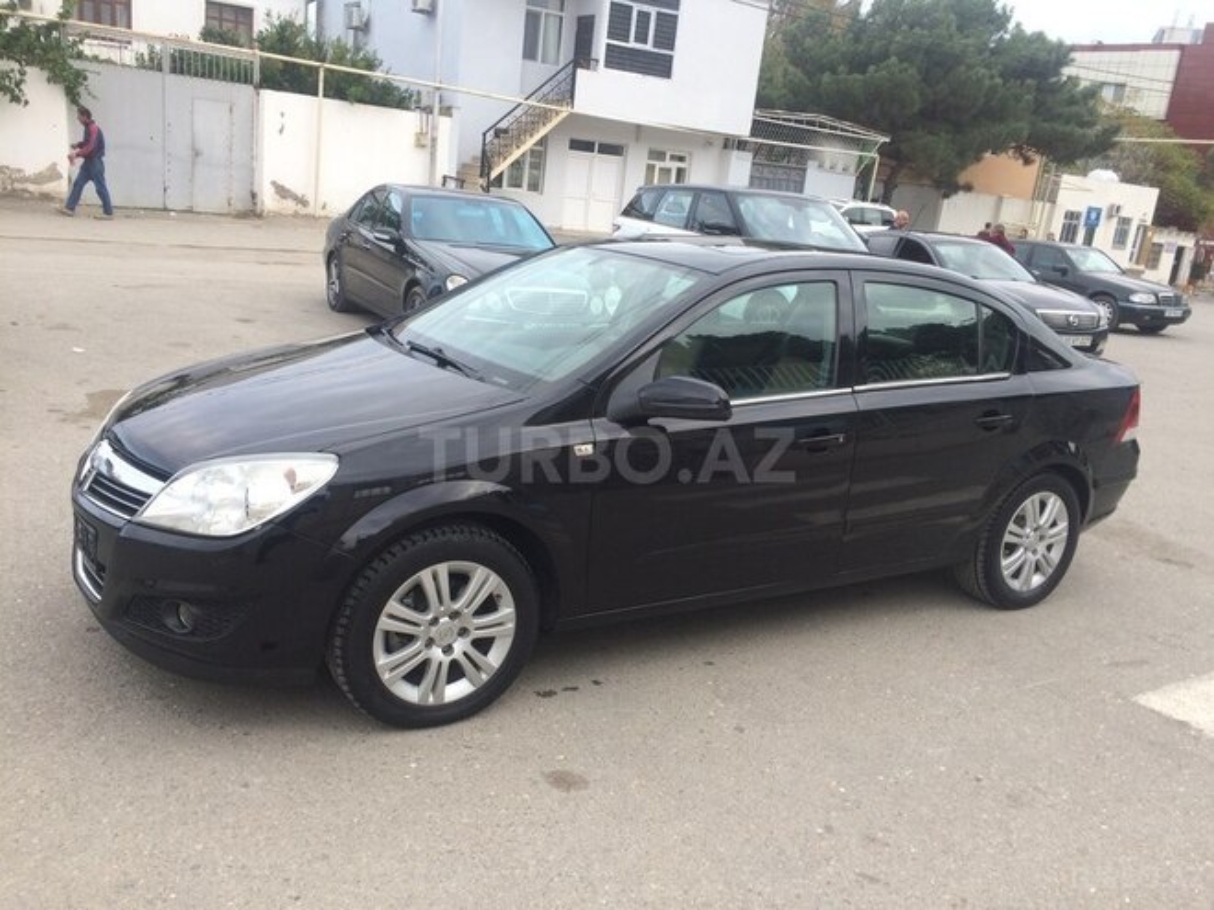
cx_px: 607
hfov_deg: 61.7
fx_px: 1017
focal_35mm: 29
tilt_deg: -17.8
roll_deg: -7.8
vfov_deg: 48.2
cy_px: 455
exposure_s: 1/232
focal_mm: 4.15
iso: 32
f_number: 2.2
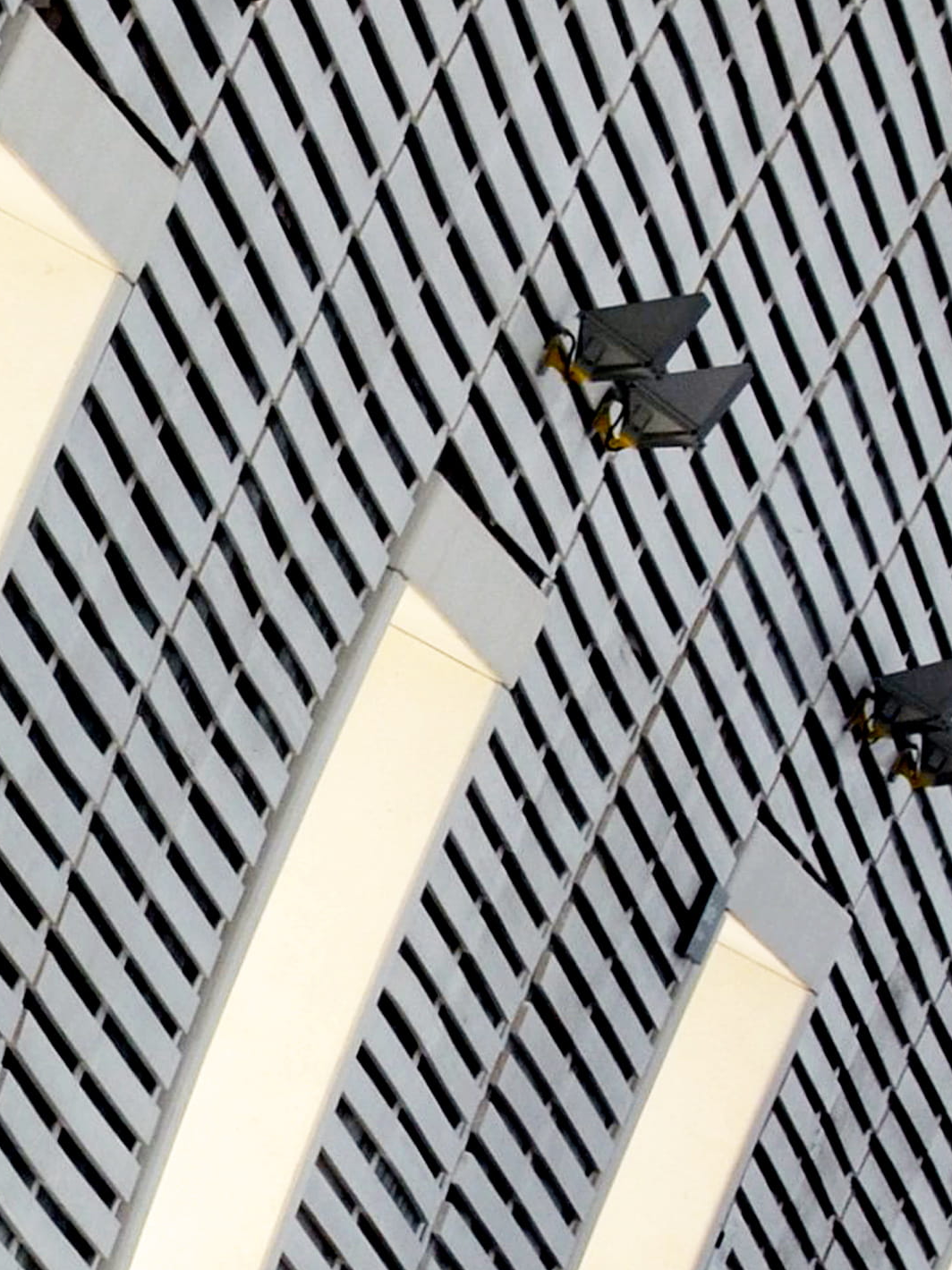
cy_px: 813
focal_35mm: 400
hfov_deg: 3.7
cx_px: -912
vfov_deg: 5.0
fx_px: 14670
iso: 160
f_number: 5.6
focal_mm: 80
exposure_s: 1/250
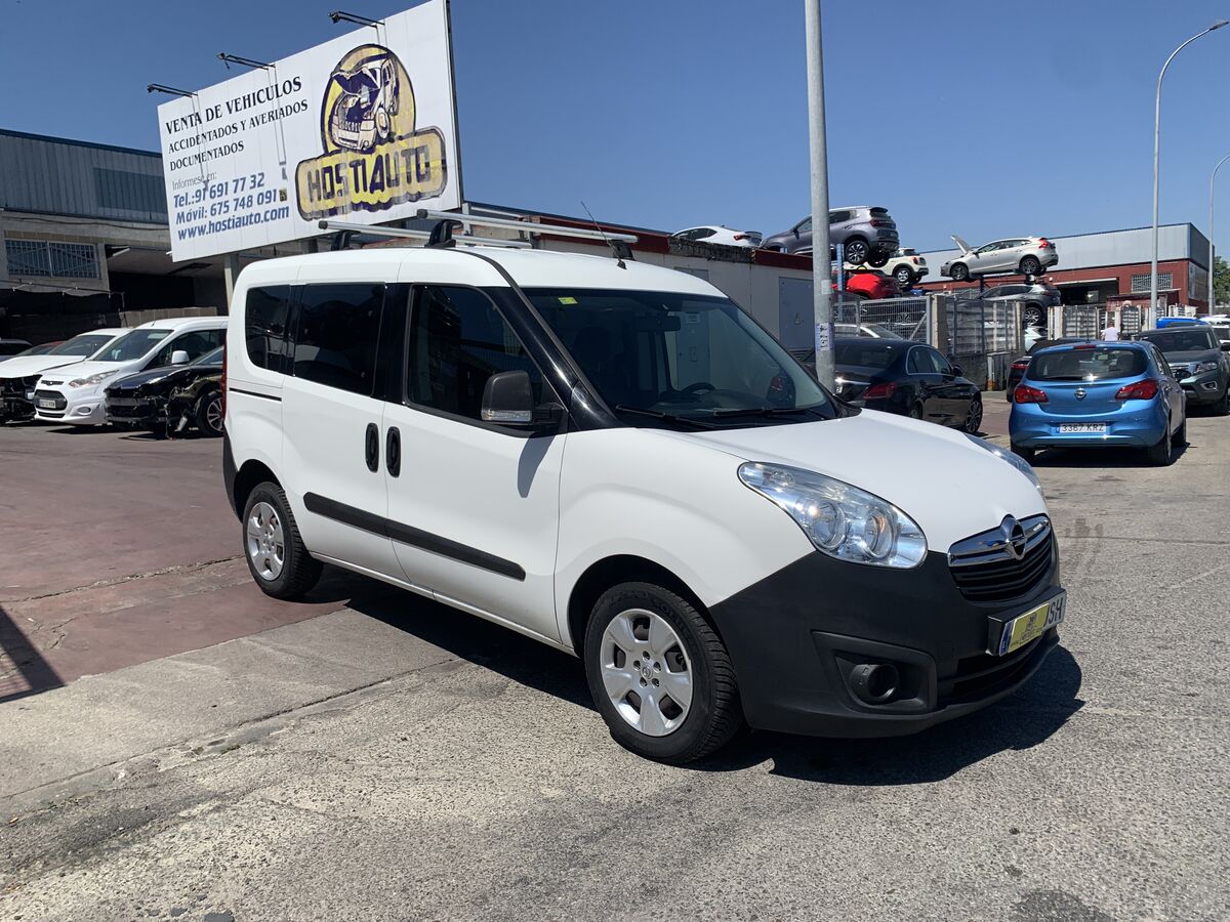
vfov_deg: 53.1
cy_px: 461
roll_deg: +3.4
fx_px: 924
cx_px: 615
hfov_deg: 67.3
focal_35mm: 26
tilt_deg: -5.5
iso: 25
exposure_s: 1/4464
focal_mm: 4.25
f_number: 1.8
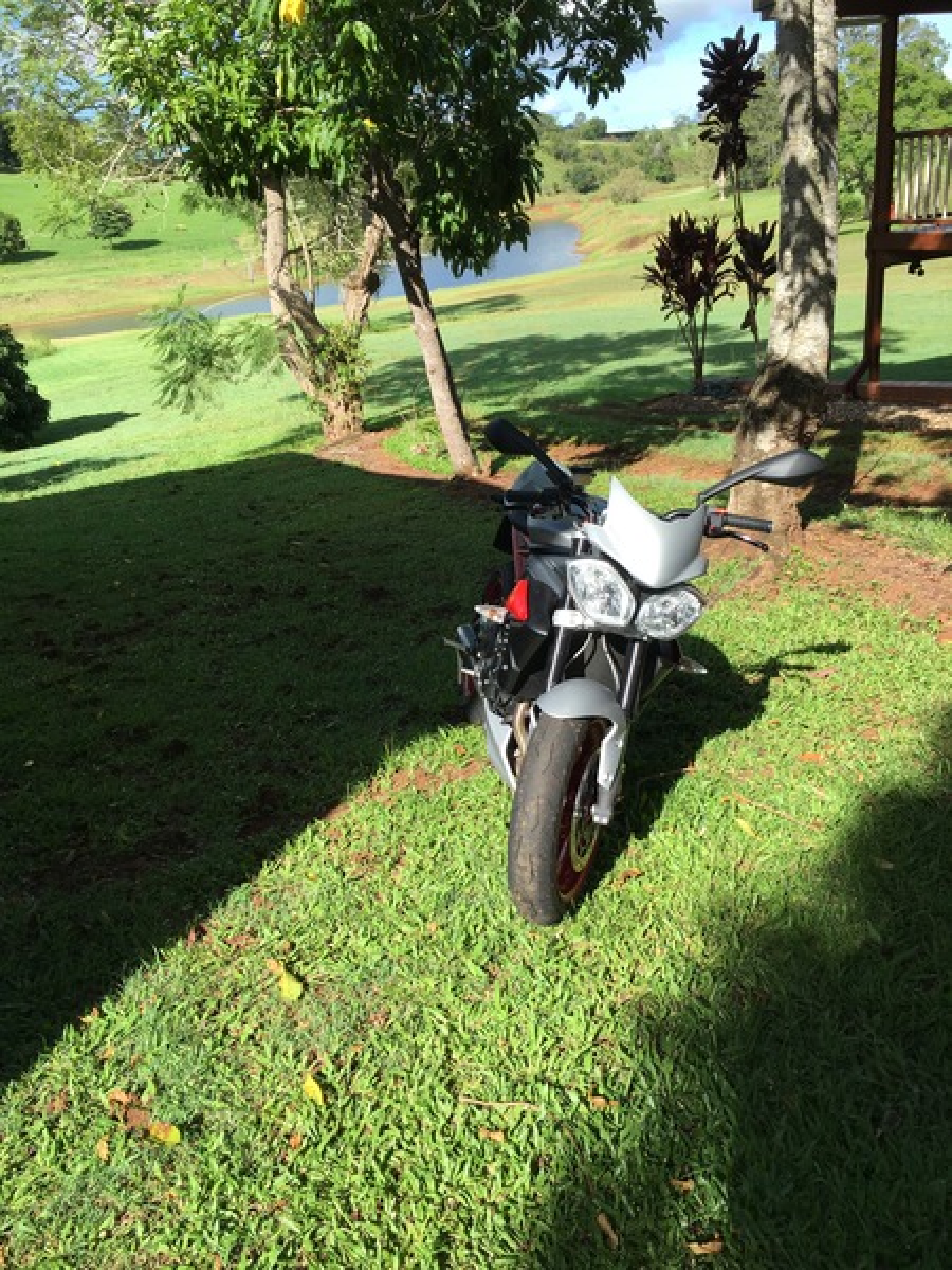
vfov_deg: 61.7
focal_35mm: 29
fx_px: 1063
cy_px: 635
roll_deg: +3.9
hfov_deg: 48.2
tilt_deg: -24.1
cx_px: 476
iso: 25
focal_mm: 4.15
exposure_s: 1/754
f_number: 2.2
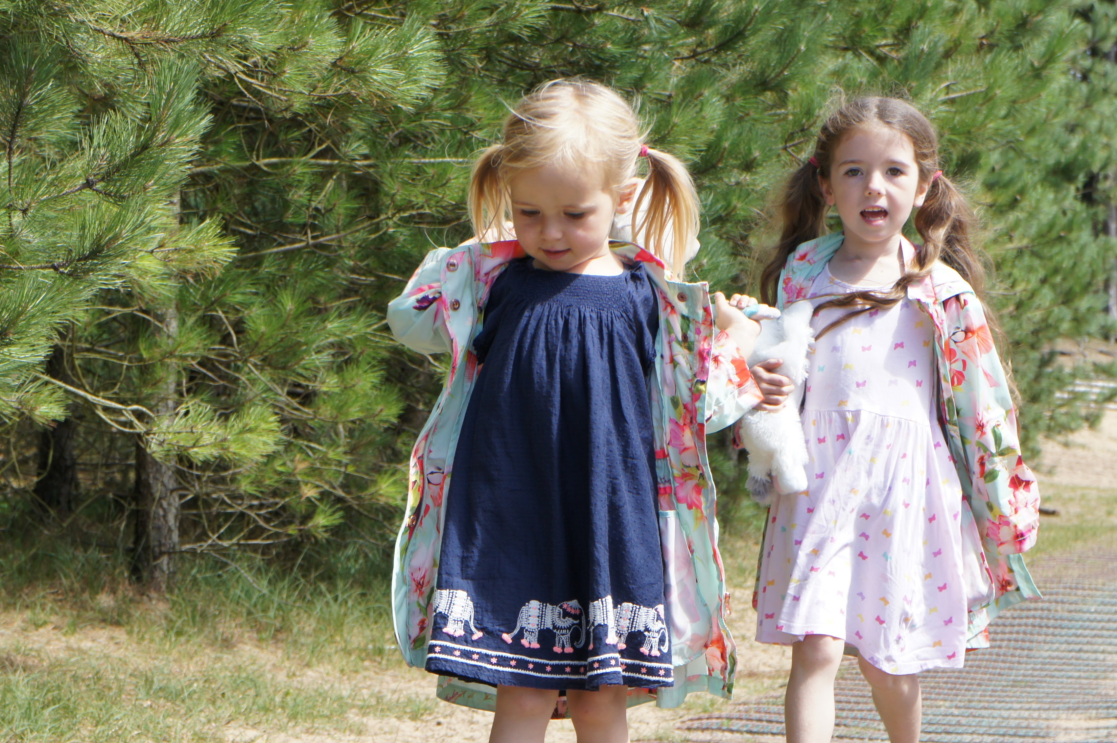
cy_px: 500
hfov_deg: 17.8
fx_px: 3556
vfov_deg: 11.9
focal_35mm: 115
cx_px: 506
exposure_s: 1/250
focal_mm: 55
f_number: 8
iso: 250
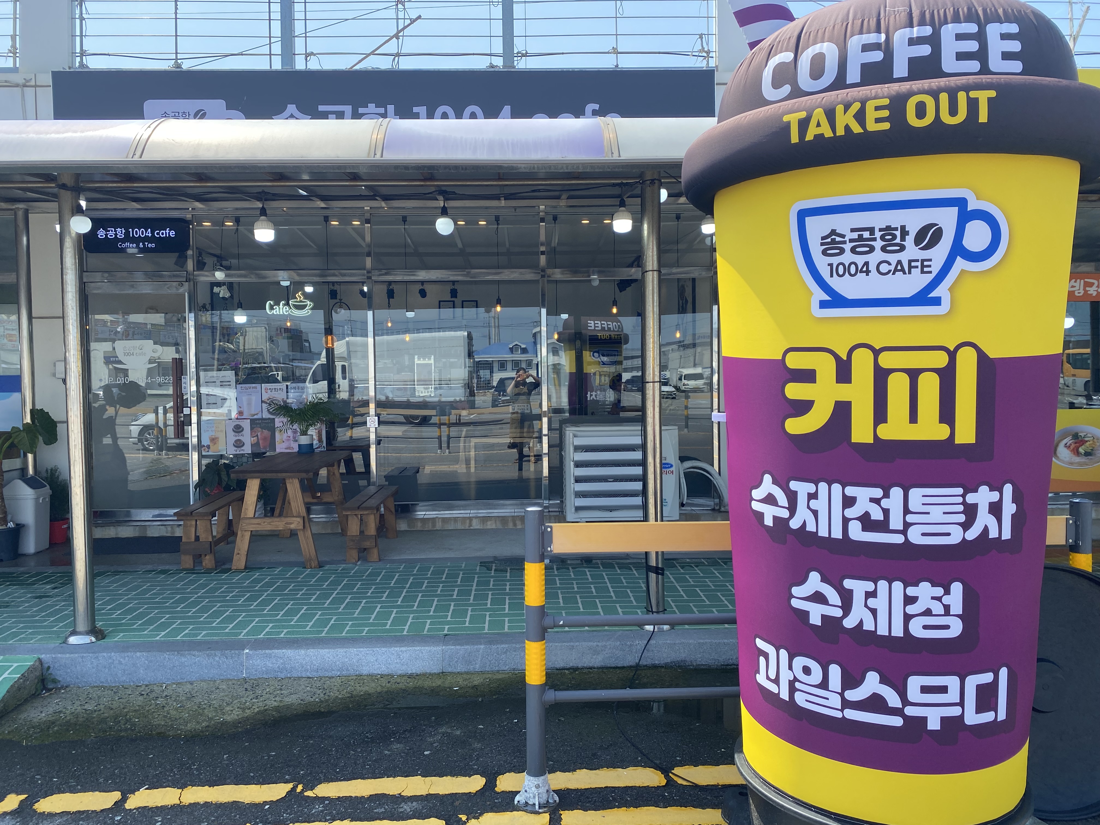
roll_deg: +0.8
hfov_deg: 67.3
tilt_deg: -2.5
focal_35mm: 26
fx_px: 826
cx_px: 550
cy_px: 412
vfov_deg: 53.1
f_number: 1.8
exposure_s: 1/877
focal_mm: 4.25
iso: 32
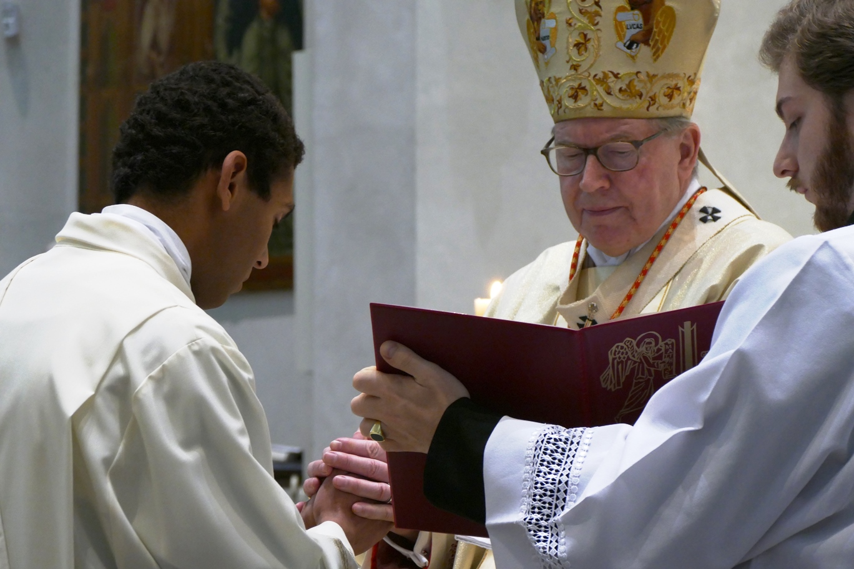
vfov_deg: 9.2
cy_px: 284
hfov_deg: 13.8
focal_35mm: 149
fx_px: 3534
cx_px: 427
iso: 1600
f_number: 3.9
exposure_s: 1/30
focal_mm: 54.2
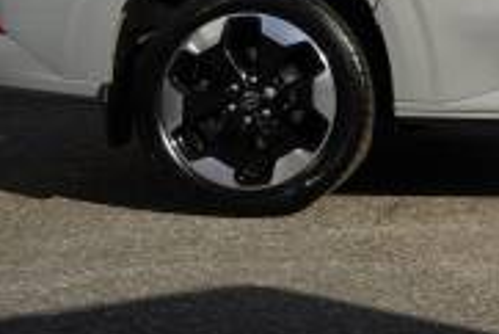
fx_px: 1699
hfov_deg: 15.3
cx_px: 769
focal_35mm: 122
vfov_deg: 10.8
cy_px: -160
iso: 100
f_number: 8
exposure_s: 1/125
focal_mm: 34.7
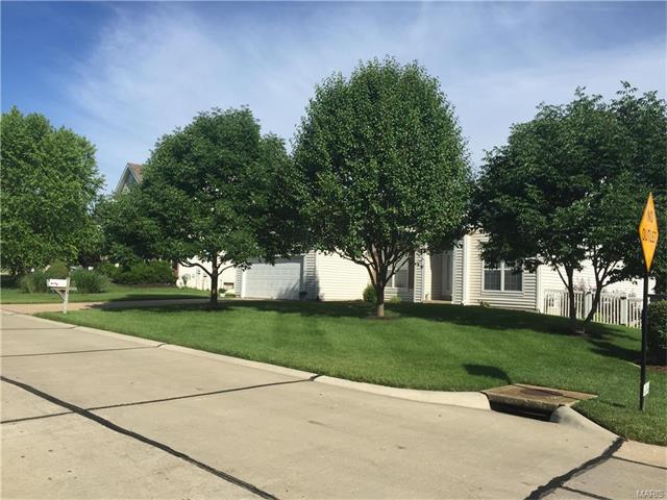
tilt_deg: +4.1
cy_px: 250
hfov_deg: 61.7
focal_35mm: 29
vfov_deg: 48.2
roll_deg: -2.6
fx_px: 559
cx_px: 334
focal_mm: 4.15
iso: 32
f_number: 2.2
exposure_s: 1/2083
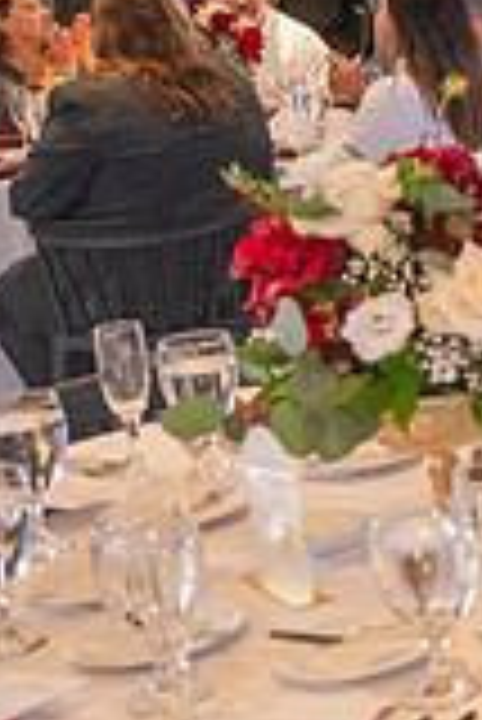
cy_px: 236
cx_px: 1180
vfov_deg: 23.2
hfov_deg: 12.3
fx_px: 1743
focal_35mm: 87
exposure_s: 1/200
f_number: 2.8
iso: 2000
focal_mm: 24
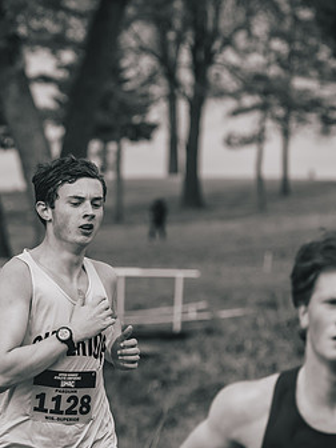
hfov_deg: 4.2
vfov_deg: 5.6
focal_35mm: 353
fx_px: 4569
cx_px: 109
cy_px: 237
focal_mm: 195
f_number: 6.3
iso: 400
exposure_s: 1/1250
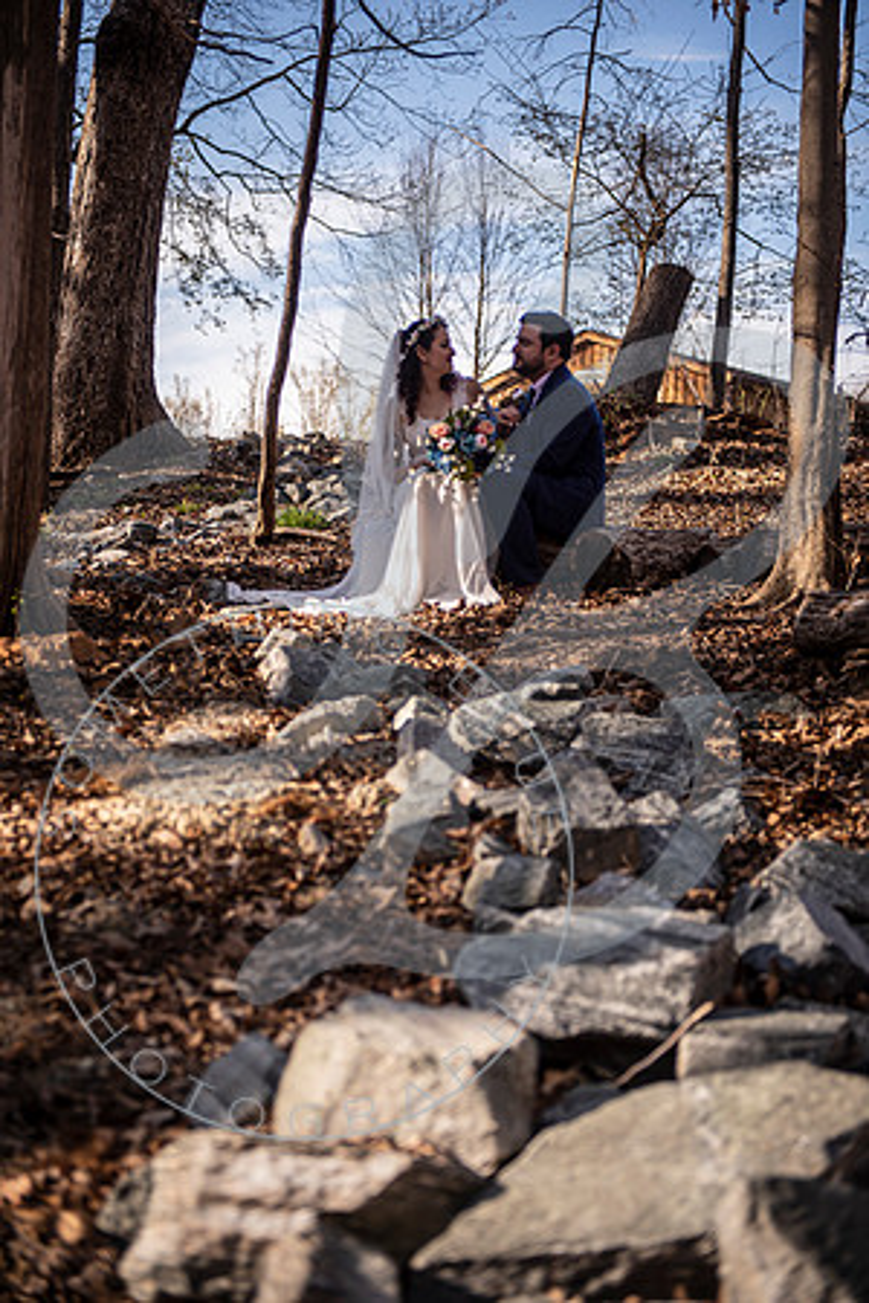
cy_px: 652
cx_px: 434
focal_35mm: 58
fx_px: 2100
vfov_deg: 34.5
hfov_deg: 23.4
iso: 100
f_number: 2.8
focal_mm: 58
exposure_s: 1/800
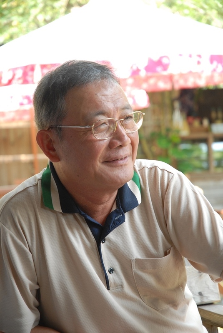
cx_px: 112
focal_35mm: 105
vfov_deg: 19.4
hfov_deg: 13.1
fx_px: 973
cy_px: 166
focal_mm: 70
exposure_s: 1/80
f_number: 4.5
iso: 320
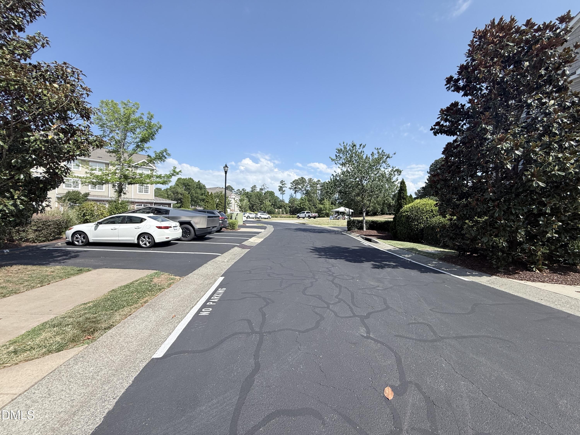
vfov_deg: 85.7
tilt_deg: +0.8
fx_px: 235
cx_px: 290
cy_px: 218
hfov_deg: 102.1
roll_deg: -1.1
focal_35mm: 14
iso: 50
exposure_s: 1/1698
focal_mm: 2.22
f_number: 2.2
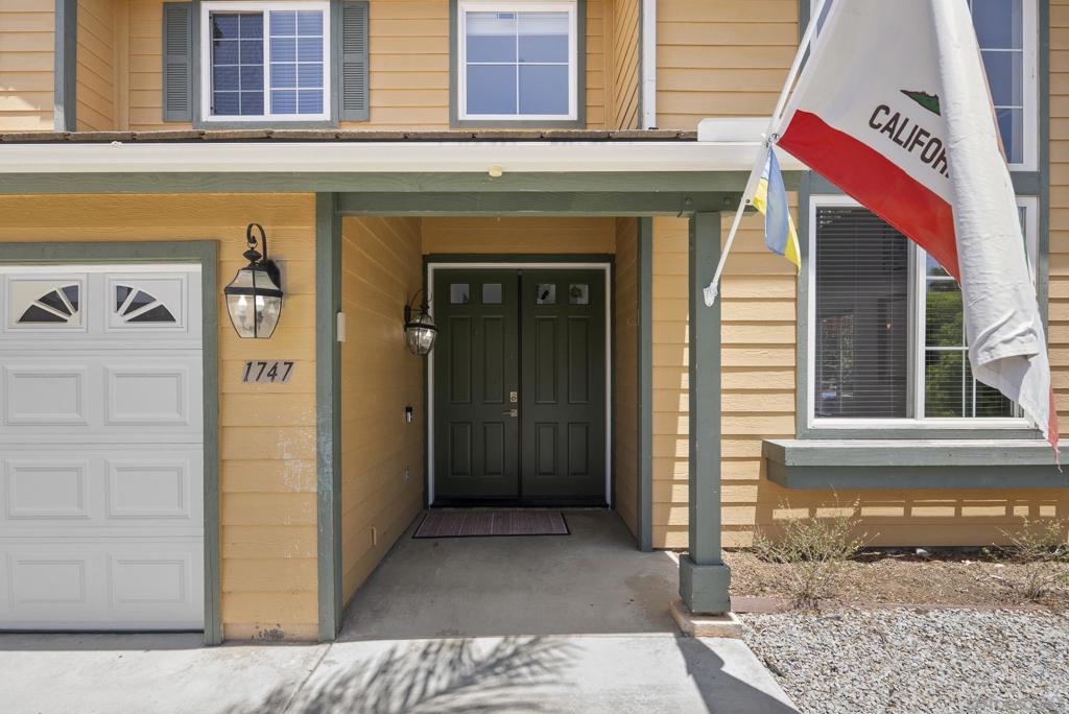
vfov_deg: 73.8
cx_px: 534
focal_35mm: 16
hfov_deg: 96.7
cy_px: 357
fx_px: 475
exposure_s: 1/320
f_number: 8
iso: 500
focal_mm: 16
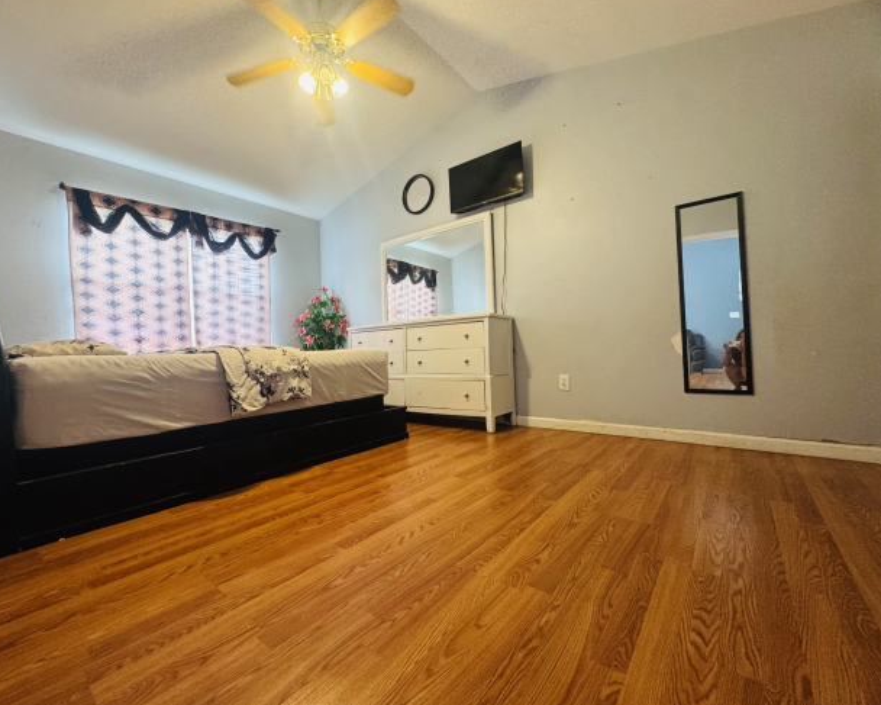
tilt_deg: +0.3
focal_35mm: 15
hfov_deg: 96.6
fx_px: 391
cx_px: 401
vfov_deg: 84.0
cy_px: 347
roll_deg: +1.7
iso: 500
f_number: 2.2
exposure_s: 1/60
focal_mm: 2.22
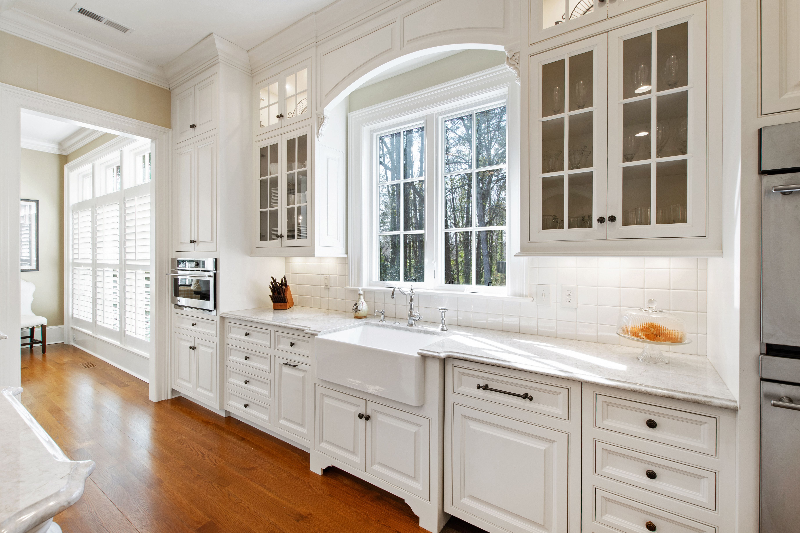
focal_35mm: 15
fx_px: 333
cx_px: 400
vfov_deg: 77.3
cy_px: 266
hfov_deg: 100.4
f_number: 8
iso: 100
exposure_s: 1/2.5
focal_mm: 10
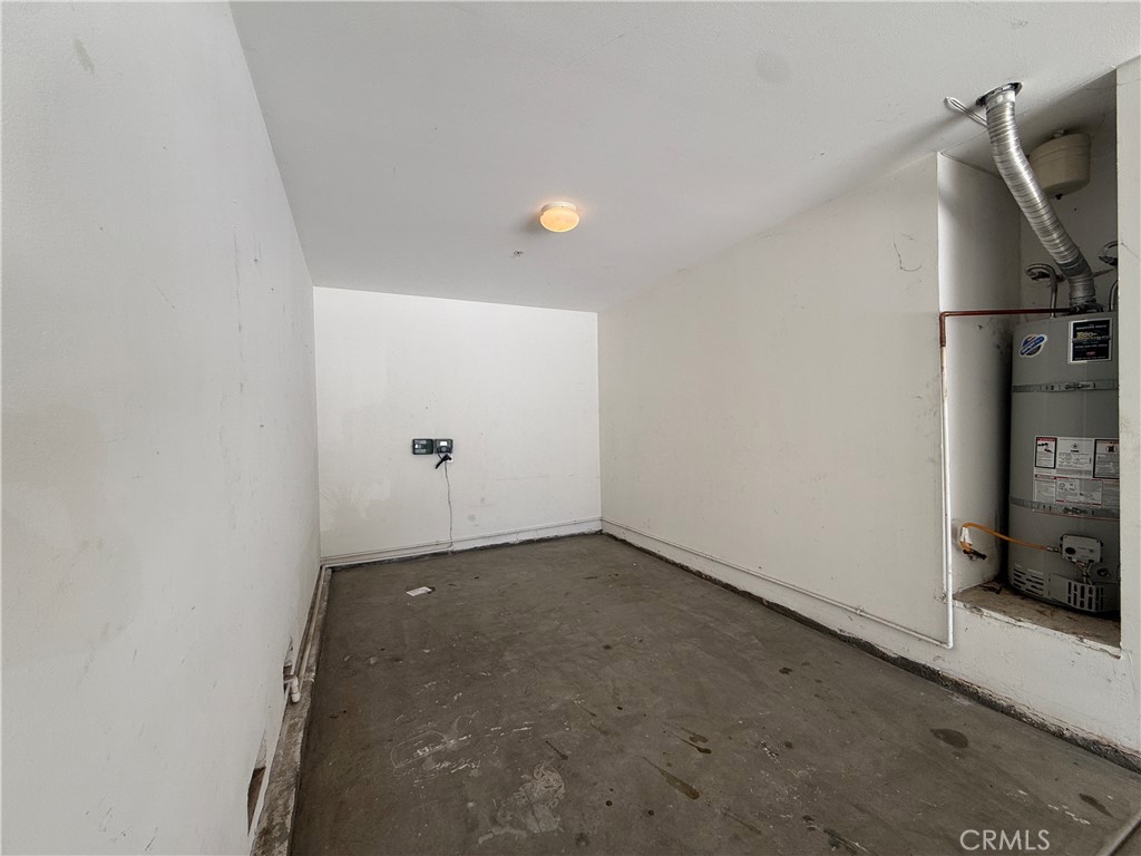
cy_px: 428
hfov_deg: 102.1
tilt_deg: -0.4
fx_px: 461
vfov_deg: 85.7
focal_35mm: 14
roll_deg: +0.8
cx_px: 570
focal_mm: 2.22
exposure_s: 1/99
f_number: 2.2
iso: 50
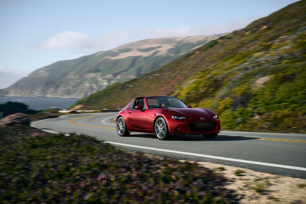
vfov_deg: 31.2
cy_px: 102
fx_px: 365
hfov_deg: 45.4
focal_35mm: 43
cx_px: 153
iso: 64
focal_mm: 43
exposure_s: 1/80
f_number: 5.6
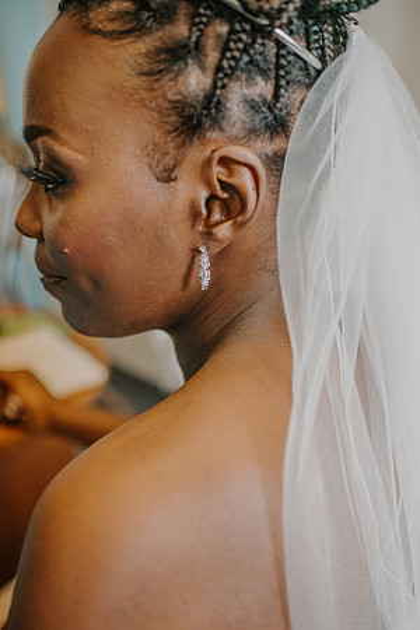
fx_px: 612
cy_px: 315
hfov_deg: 37.9
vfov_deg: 54.4
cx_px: 210
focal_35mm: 35
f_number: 2.2
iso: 4500
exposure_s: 1/1000
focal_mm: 35
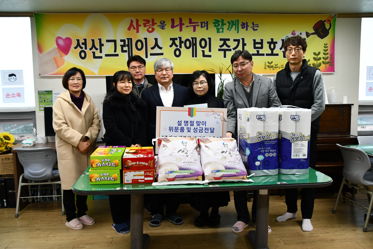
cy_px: 124
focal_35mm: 31
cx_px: 186
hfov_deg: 60.3
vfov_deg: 42.3
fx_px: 321
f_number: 3.5
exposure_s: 1/125
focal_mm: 21
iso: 800
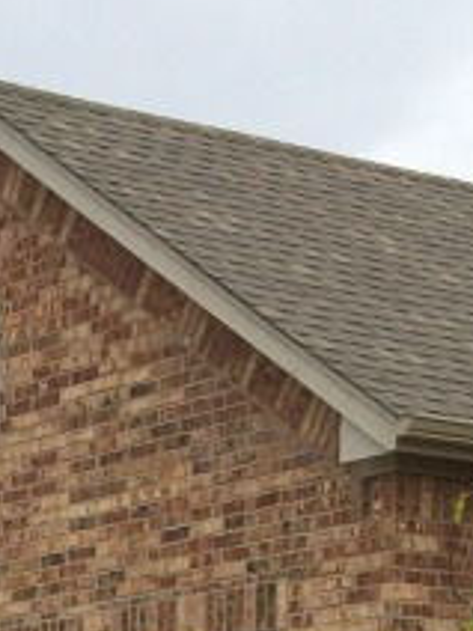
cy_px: 1539
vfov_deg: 11.2
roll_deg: +1.5
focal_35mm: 146
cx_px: -149
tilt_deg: -15.0
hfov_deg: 10.0
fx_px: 2660
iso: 32
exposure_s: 1/1053
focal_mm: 4.15
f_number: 2.2
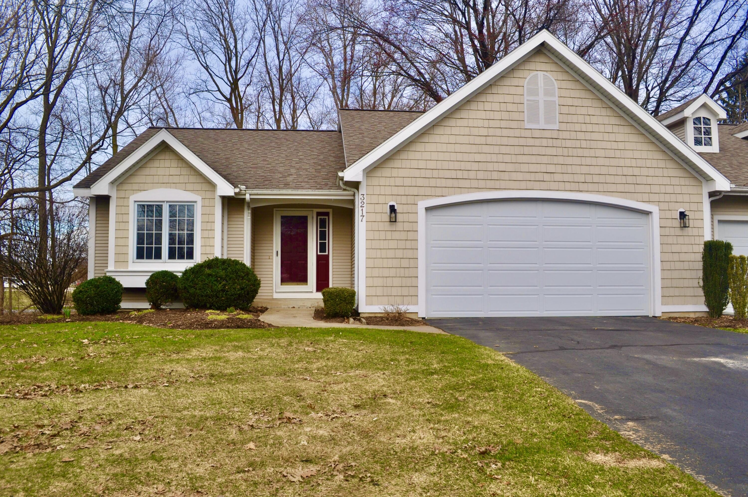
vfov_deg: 47.8
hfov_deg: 67.4
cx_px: 374
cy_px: 248
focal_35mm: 27
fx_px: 560
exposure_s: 1/320
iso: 200
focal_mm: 18
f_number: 8
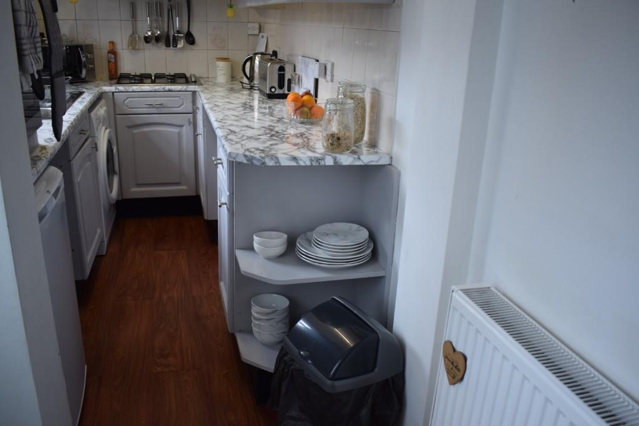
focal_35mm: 30
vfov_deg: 43.6
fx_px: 533
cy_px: 213
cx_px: 320
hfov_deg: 61.9
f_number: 4
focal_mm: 20
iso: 640
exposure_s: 1/60
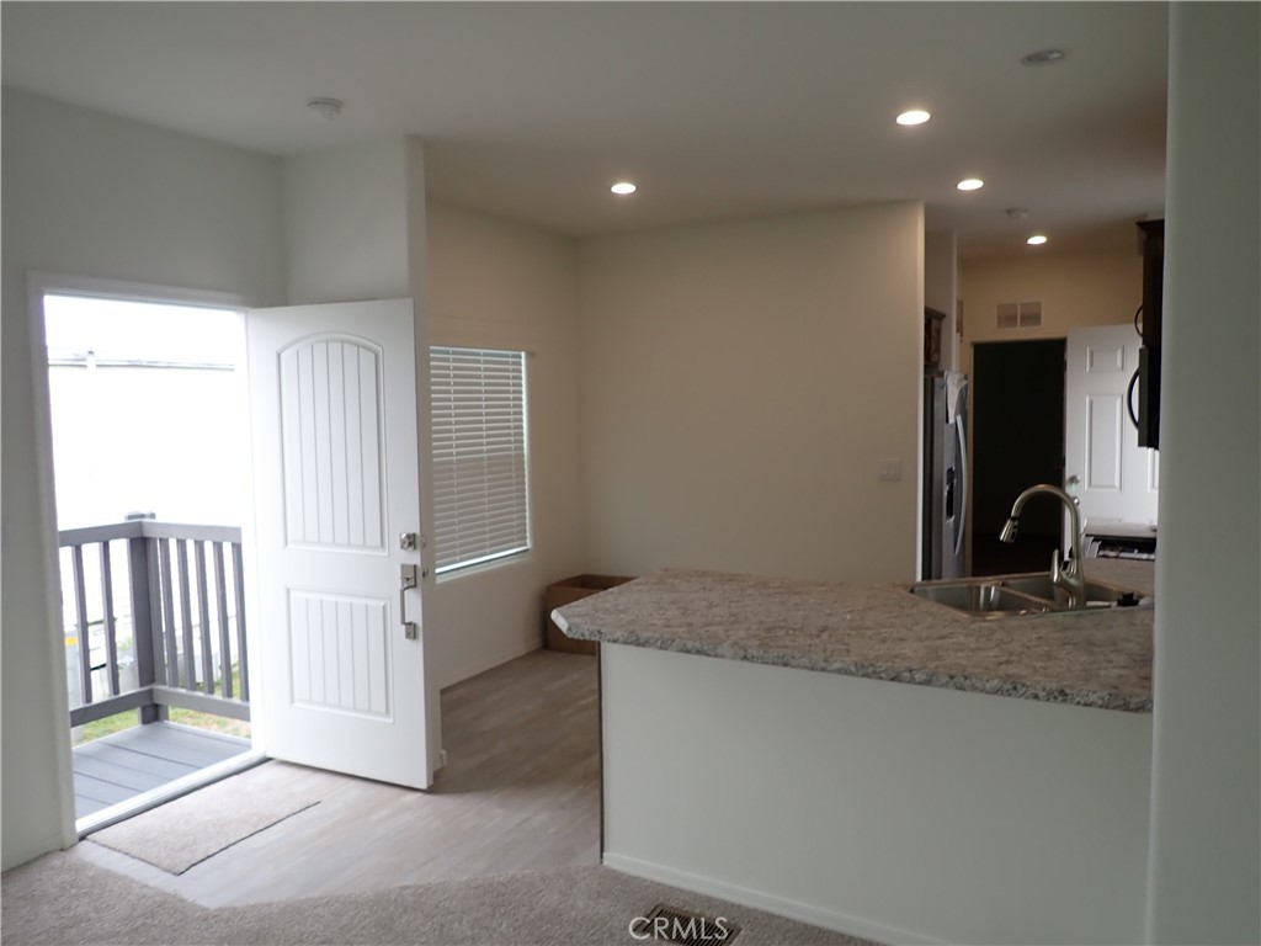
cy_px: 473
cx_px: 630
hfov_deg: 69.4
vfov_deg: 54.9
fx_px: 911
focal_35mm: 25
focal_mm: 4.5
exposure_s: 1/100
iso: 100
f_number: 2
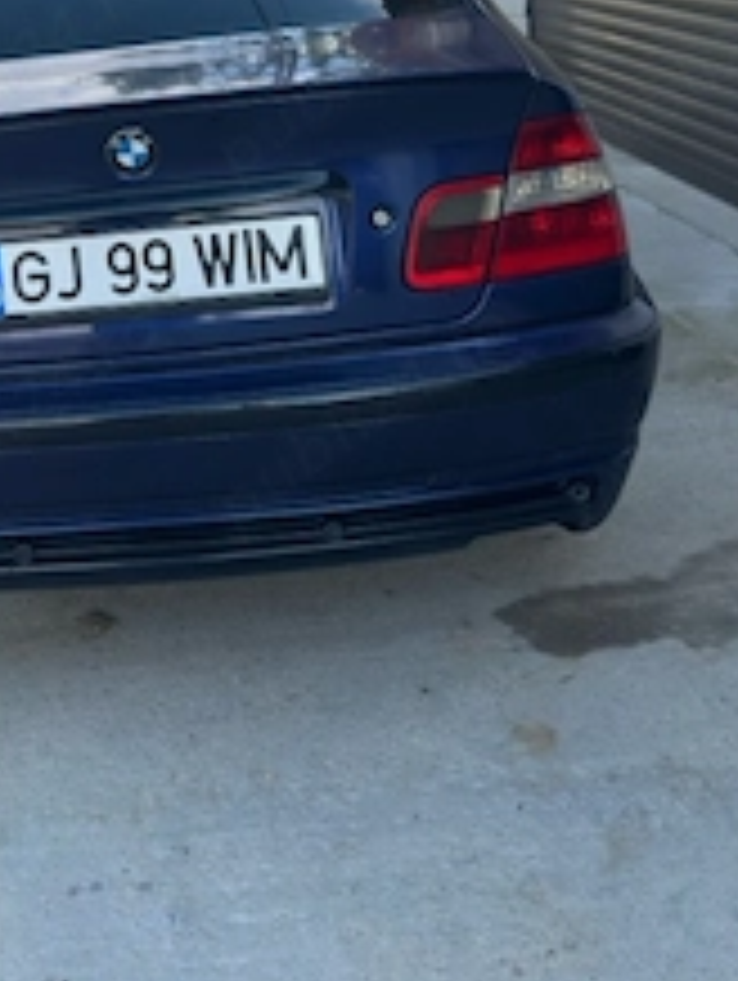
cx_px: 104
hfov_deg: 31.7
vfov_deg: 40.1
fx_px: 1248
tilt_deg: -9.7
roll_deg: +1.4
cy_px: 122
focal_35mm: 44
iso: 100
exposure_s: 1/1050
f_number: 1.78
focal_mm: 6.86
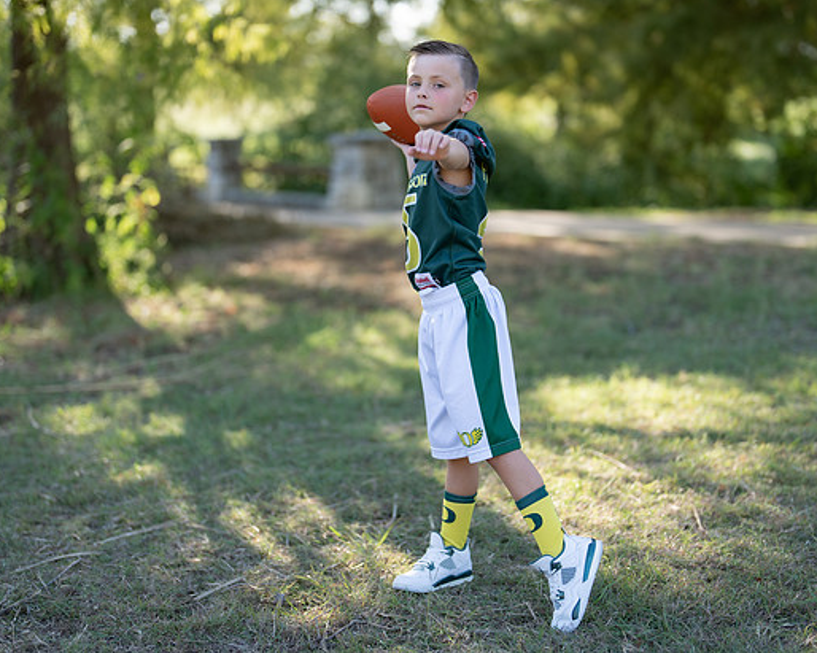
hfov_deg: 28.3
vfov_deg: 22.8
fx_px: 1620
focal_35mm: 67
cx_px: 435
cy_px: 308
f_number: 1.2
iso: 100
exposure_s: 1/1250
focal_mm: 50
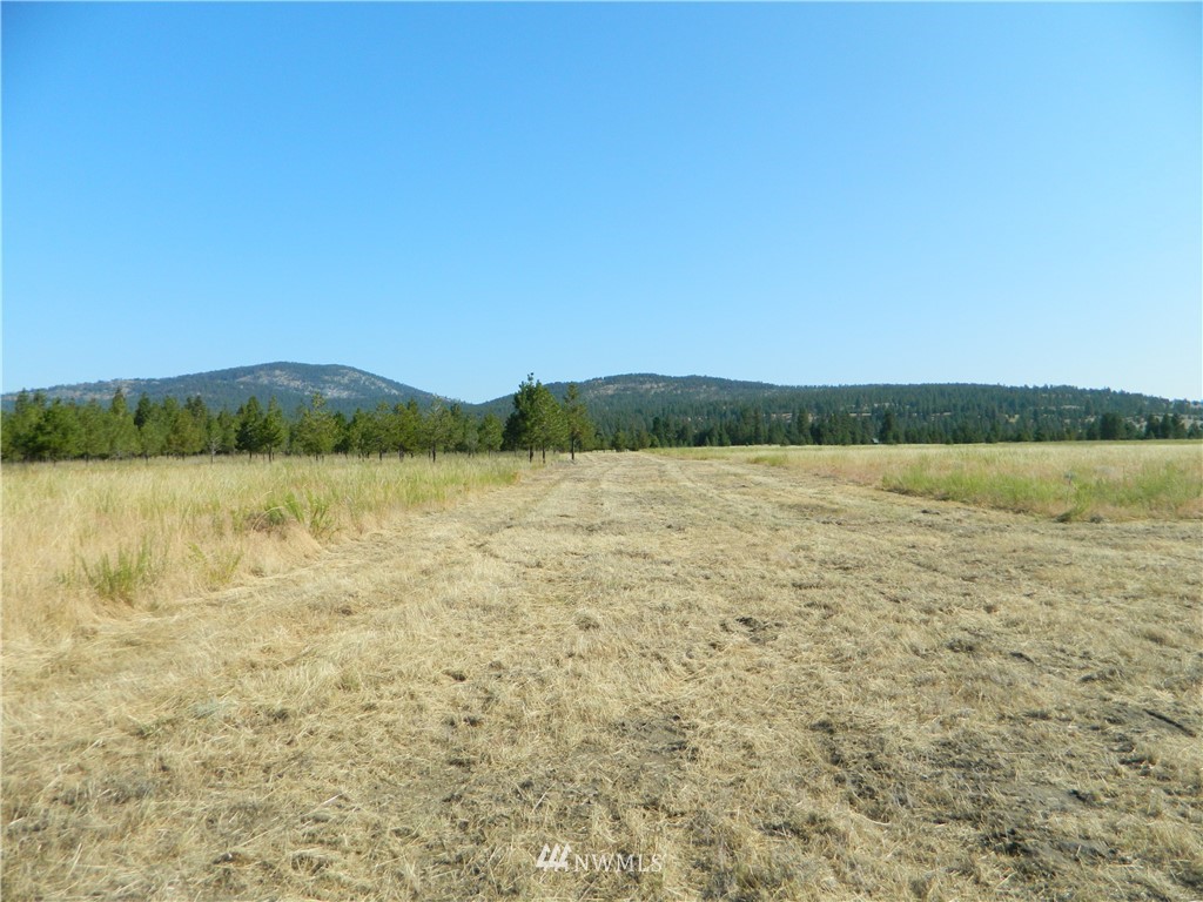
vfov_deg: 54.9
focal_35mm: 25
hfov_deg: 69.4
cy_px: 451
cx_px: 602
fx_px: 869
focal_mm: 4.5
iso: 80
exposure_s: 1/160
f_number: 8.7
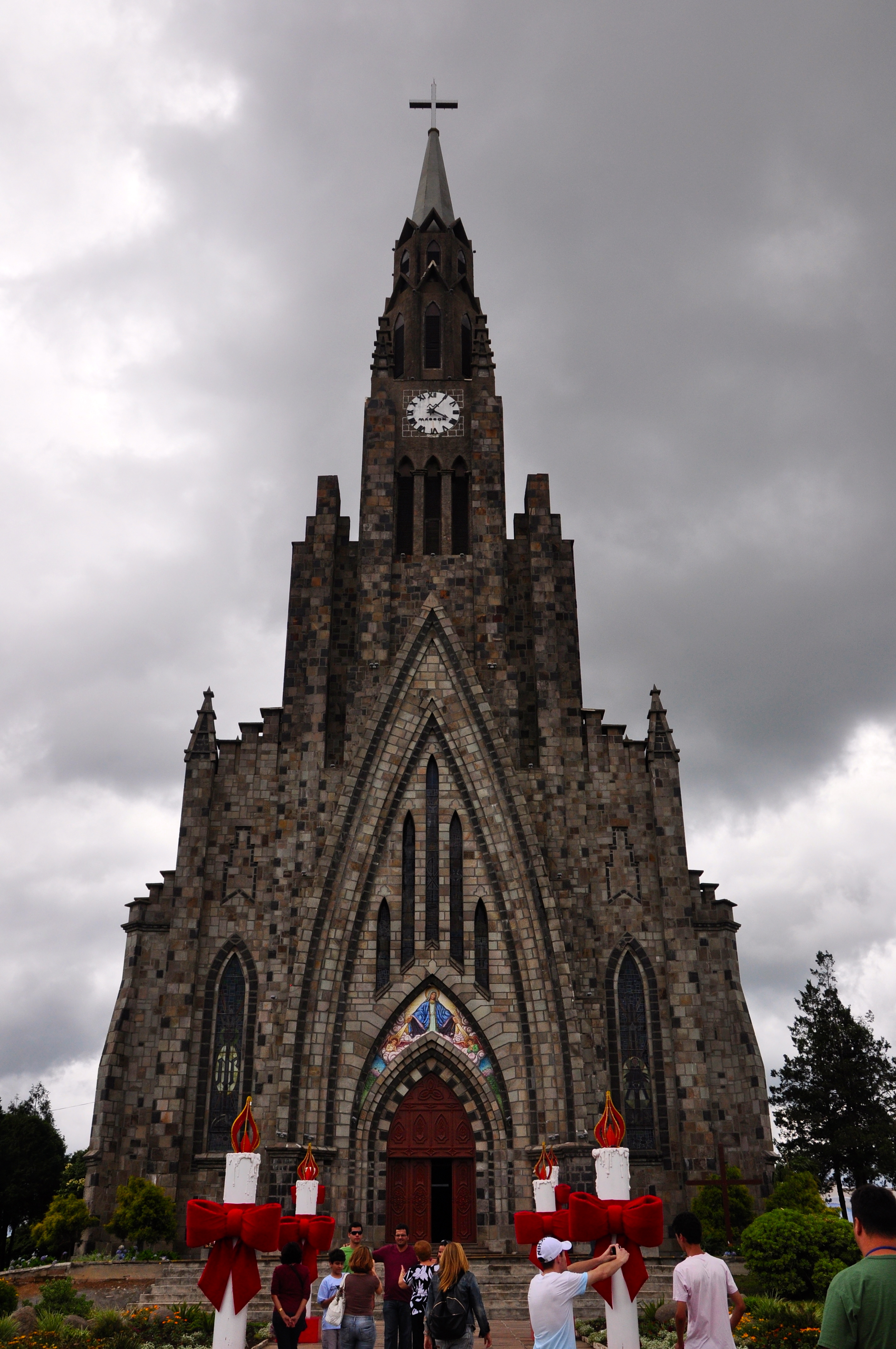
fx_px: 1179
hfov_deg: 41.6
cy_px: 674
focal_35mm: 32
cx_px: 448
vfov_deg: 59.6
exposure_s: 1/640
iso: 400
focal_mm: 21
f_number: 13
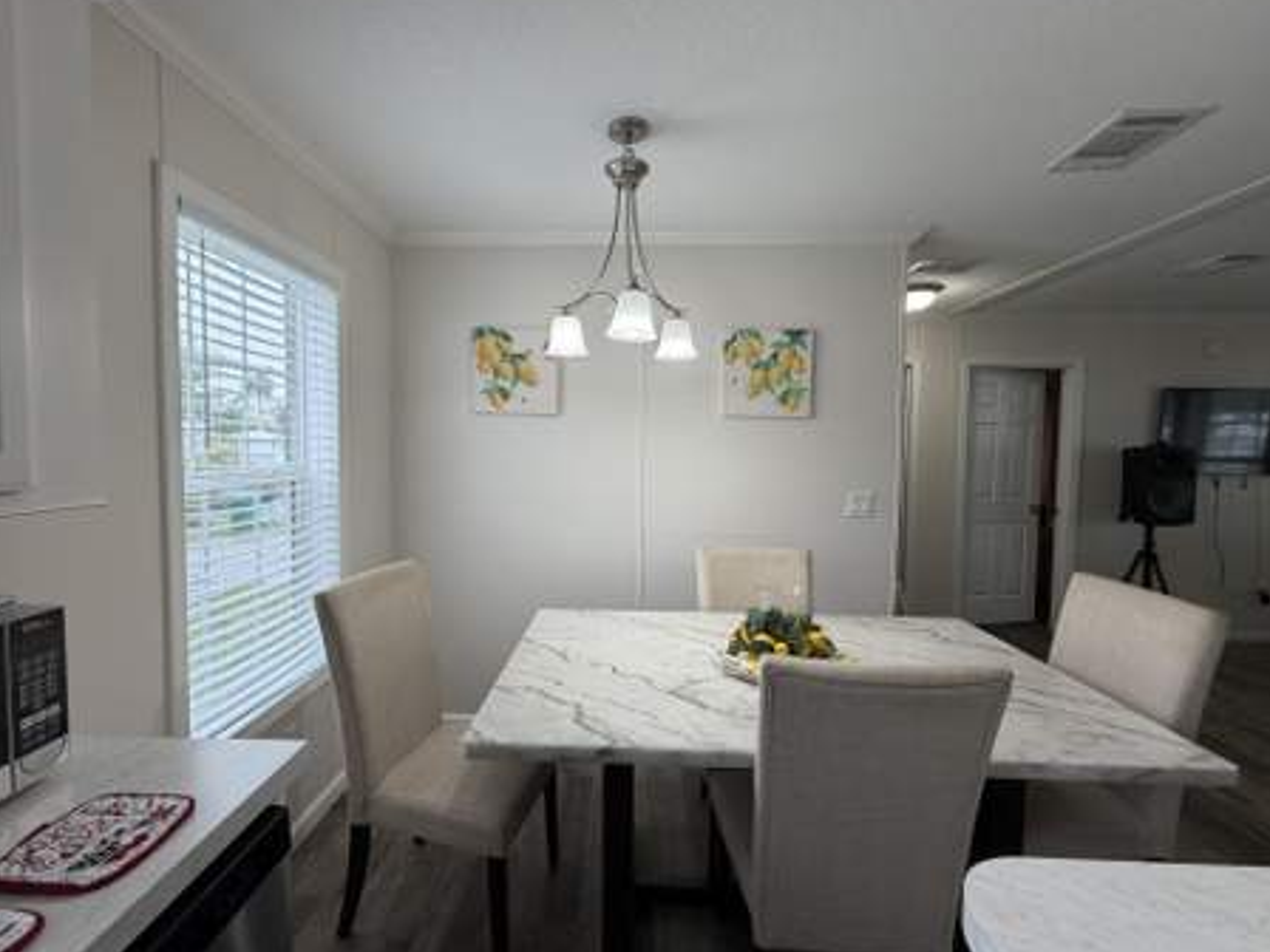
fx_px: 550
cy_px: 470
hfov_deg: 98.1
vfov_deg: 81.7
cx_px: 612
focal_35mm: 15
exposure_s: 1/120
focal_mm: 2.22
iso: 64
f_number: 2.2
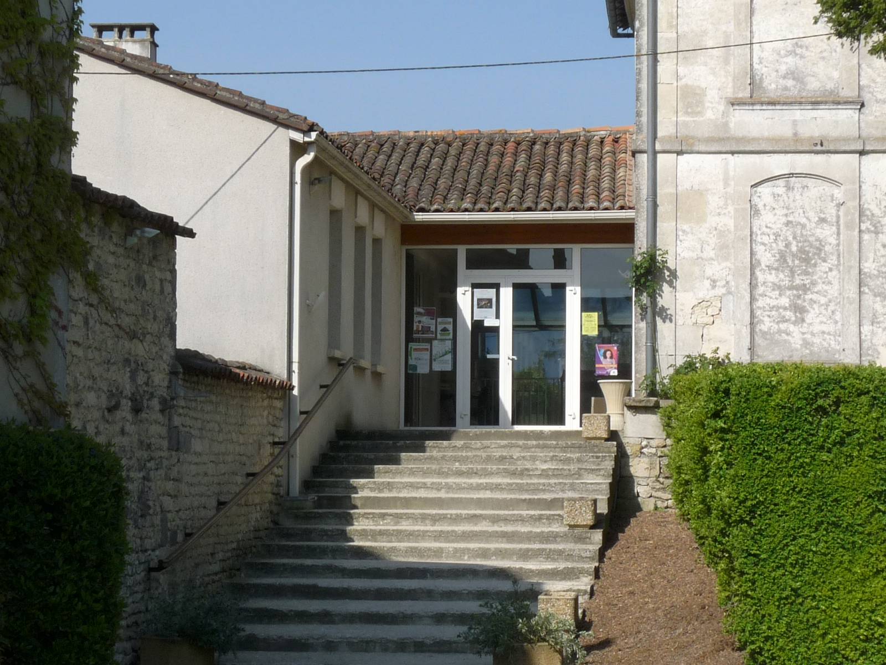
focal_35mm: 101
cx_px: 443
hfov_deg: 19.4
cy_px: 332
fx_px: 2585
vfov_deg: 14.6
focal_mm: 10.4
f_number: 6.3
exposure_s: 1/400
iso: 100
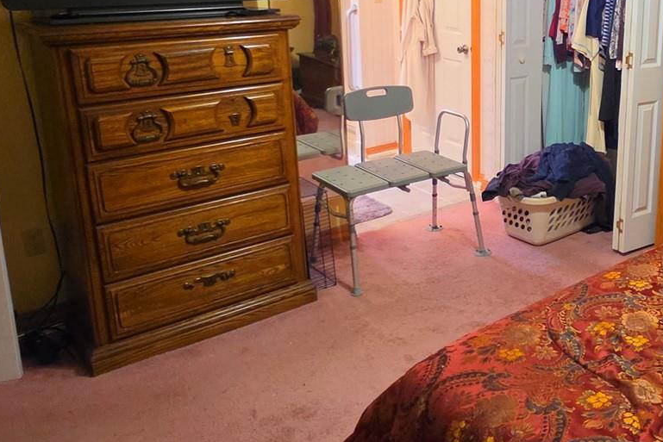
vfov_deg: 36.3
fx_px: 663
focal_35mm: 36
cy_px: 133
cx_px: 560
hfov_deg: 49.0
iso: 400
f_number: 1.9
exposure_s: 1/60
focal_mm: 2.2
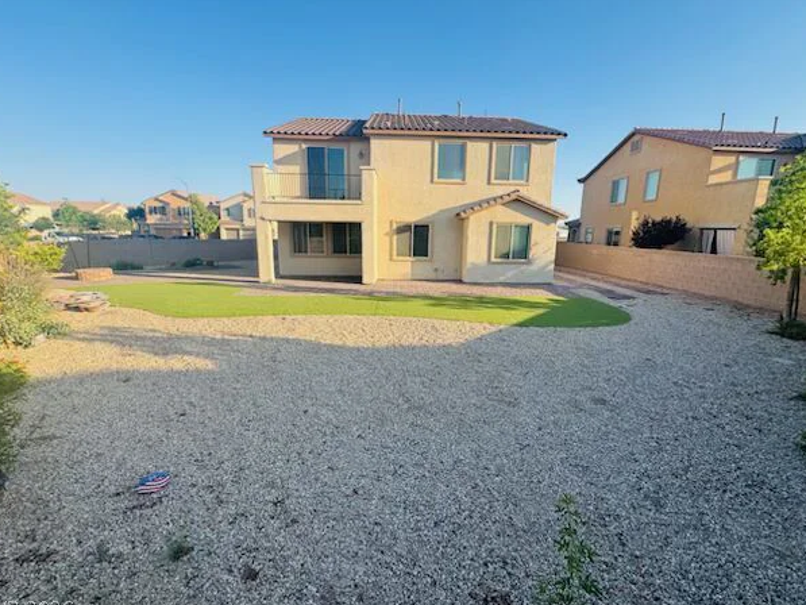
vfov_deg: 81.8
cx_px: 413
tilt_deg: -11.4
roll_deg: -1.5
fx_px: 349
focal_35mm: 15
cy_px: 298
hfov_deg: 98.1
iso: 40
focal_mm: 2.22
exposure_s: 1/821
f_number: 2.2
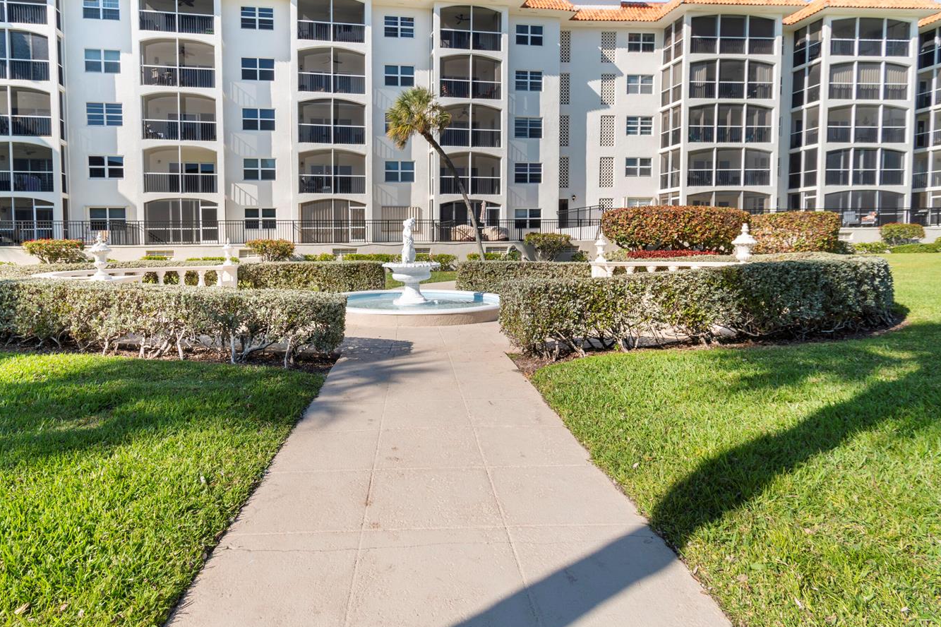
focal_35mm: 18
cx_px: 392
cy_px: 275
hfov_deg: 89.2
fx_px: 470
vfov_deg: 67.1
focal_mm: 10
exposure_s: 1/60
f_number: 8
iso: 100
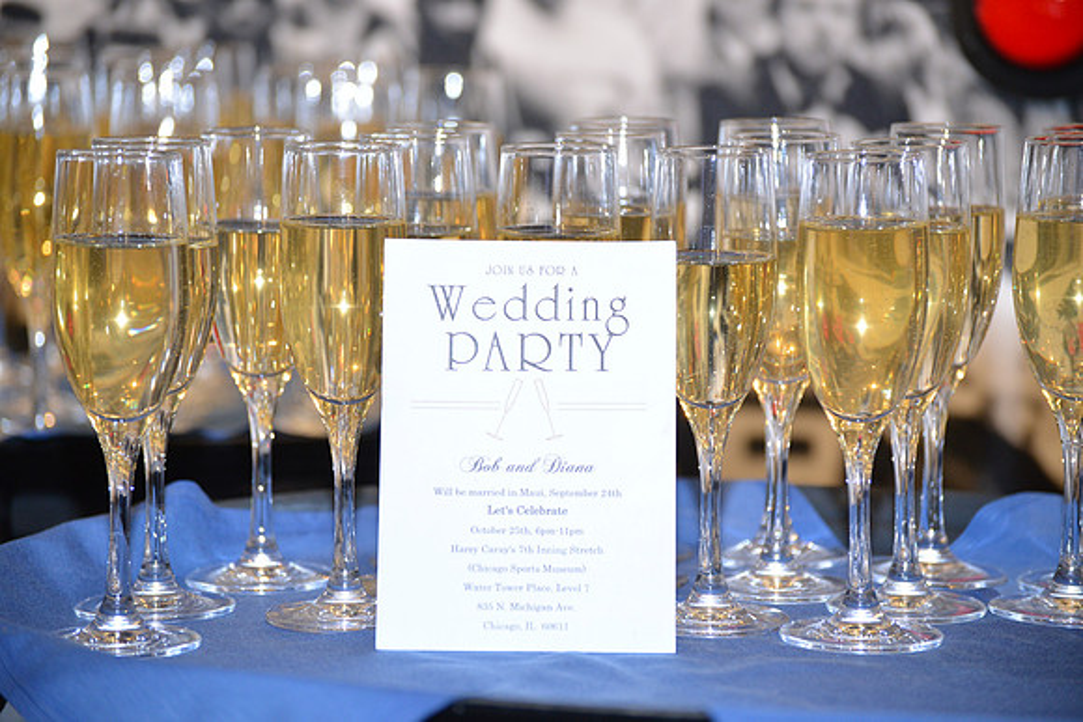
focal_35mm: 122
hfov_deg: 16.8
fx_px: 3671
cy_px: 361
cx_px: 542
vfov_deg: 11.2
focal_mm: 122
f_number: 4.8
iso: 1600
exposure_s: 1/60
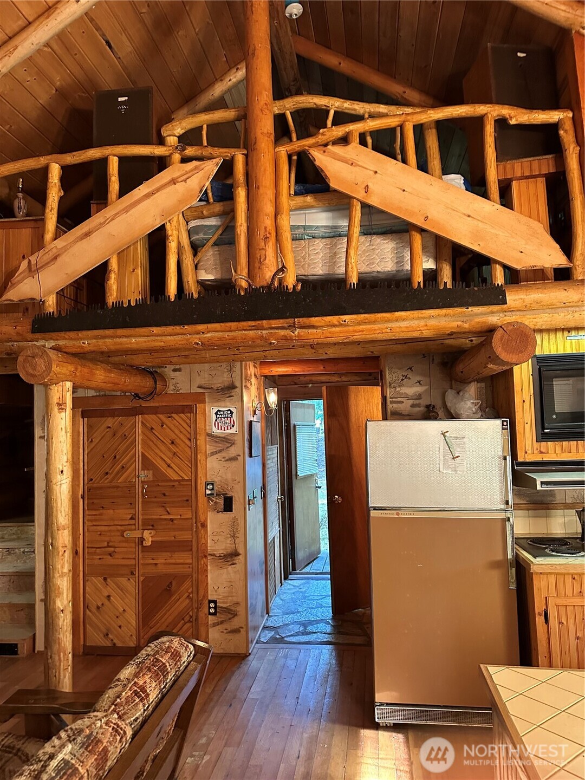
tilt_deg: +2.9
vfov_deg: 71.6
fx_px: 541
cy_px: 390
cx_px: 292
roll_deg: +1.4
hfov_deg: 56.8
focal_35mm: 24
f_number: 1.78
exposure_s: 1/60
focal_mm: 6.86
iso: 800
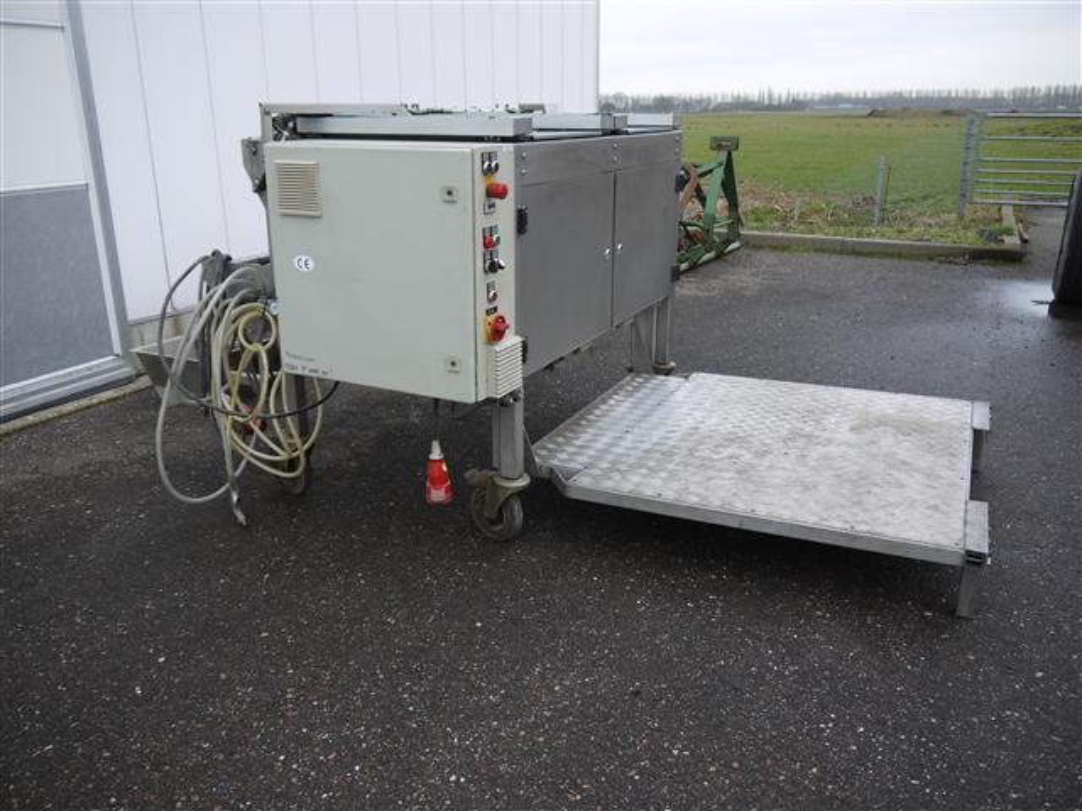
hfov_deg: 60.0
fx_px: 938
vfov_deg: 46.8
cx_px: 541
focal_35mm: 30
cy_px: 406
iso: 100
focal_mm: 15
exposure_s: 1/125
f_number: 4
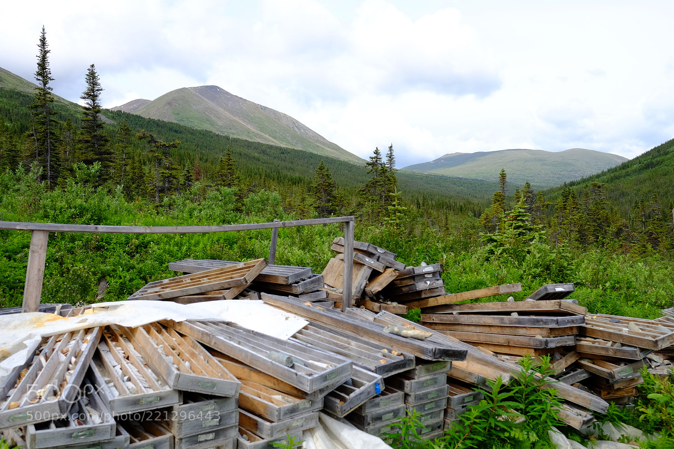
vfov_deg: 37.8
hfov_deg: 54.4
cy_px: 224
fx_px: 655
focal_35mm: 35
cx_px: 337
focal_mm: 23
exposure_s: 1/480
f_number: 5.6
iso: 200
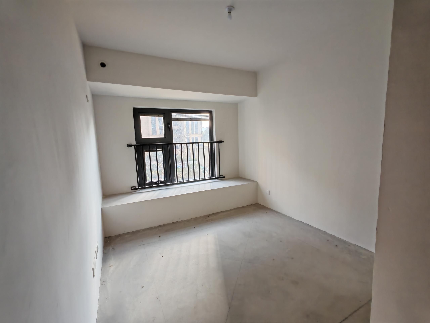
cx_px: 215
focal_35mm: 16
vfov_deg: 78.1
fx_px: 199
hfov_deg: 94.5
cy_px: 162
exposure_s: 1/50
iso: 50
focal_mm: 1.96
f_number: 2.2
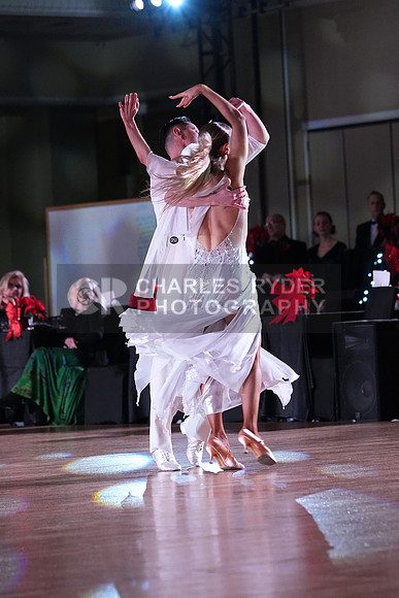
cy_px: 299
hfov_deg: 7.6
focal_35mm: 180
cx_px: 200
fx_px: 2990
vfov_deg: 11.4
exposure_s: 1/400
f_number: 5.6
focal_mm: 180
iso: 8000
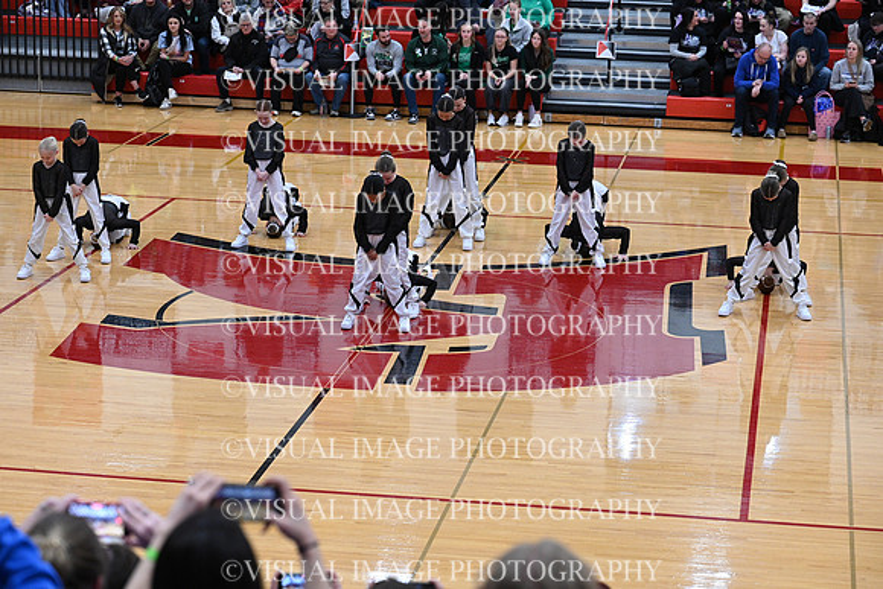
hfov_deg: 22.4
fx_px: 2232
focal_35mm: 91
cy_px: 294
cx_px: 442
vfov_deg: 15.0
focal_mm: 91
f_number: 4
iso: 4000
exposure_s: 1/320
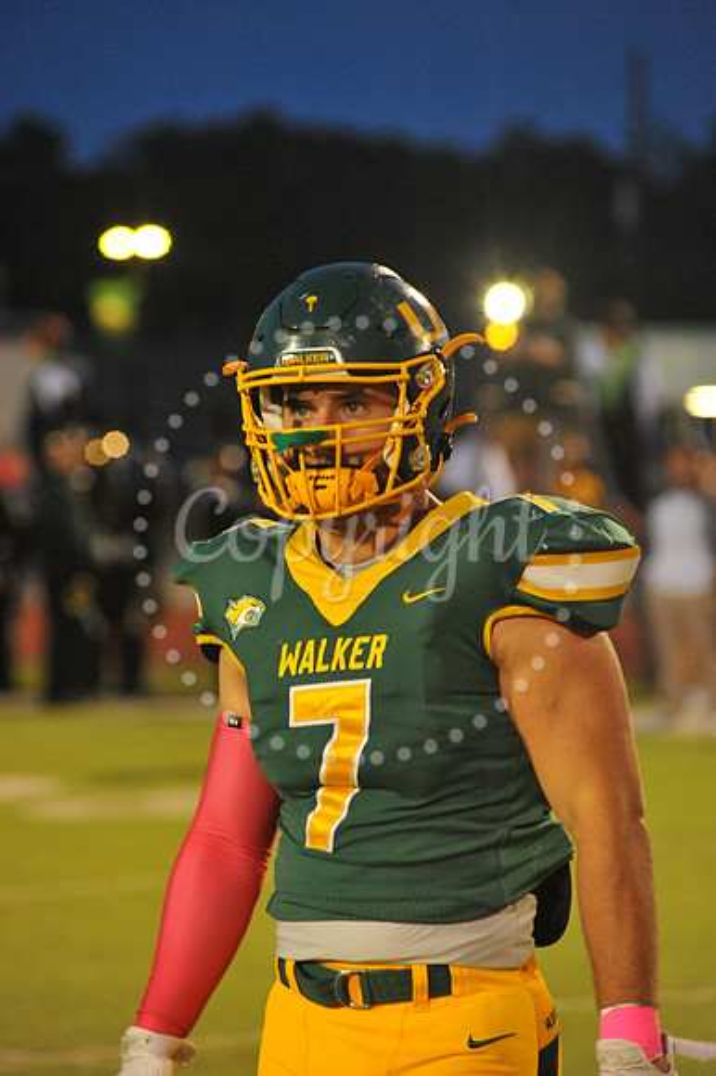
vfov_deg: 10.3
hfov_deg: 6.9
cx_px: 358
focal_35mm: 200
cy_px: 538
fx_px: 5973
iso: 4000
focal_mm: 200
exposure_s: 1/200
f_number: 5.6
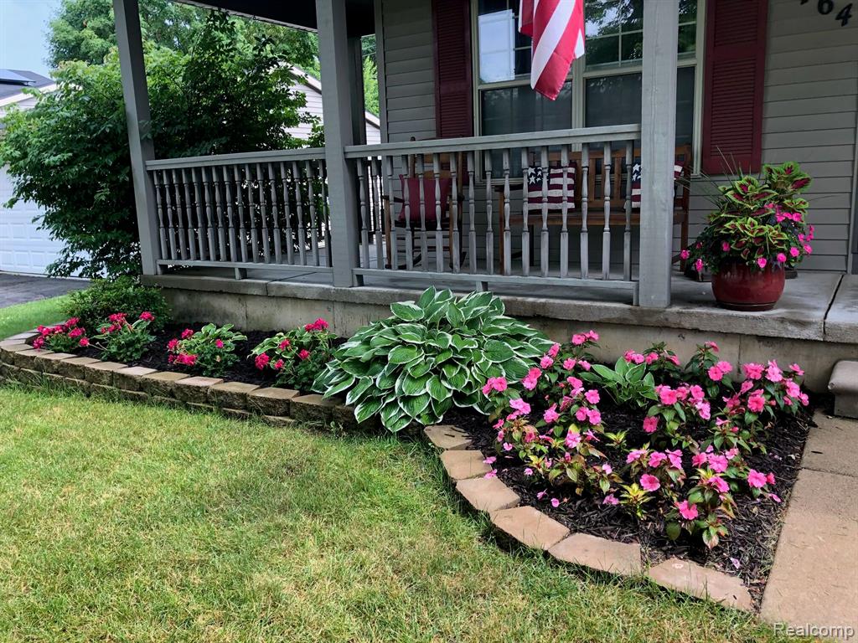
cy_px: 322
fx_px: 694
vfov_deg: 49.7
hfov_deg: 63.4
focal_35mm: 28
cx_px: 429
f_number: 1.8
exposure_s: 1/120
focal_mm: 3.99
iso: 32
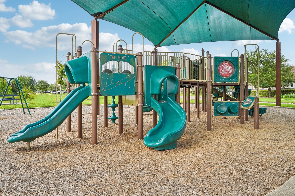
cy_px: 98
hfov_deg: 61.9
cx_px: 148
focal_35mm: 30
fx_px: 246
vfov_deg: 43.6
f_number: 8
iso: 500
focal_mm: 30
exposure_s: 1/500
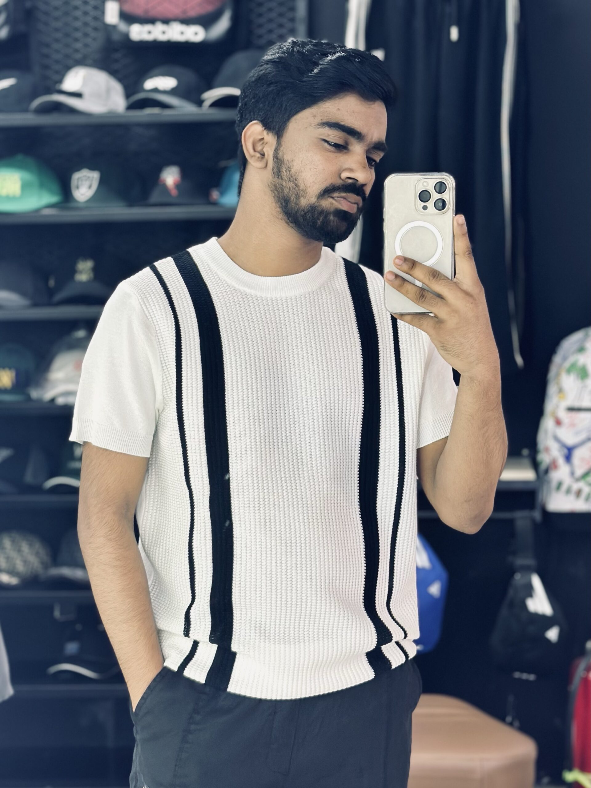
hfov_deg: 30.3
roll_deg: +0.2
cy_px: 394
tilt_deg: -6.9
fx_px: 1093
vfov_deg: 39.7
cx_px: 296
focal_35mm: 48
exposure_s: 1/100
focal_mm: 6.86
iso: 125
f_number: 1.78
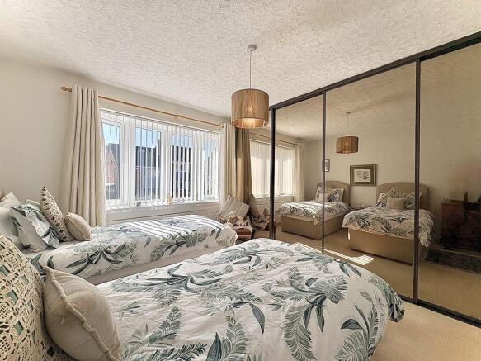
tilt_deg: +0.2
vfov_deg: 85.7
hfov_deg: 102.1
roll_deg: -0.7
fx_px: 194
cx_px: 240
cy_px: 180
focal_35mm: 14
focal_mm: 2.22
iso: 40
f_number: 2.2
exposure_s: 1/821
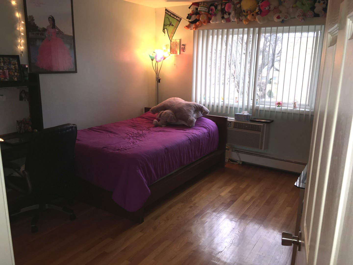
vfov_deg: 48.2
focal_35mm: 29
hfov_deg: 61.7
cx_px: 176
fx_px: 296
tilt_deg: -14.5
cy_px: 132
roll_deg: -1.3
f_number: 2.2
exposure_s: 1/30
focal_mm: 4.15
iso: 25
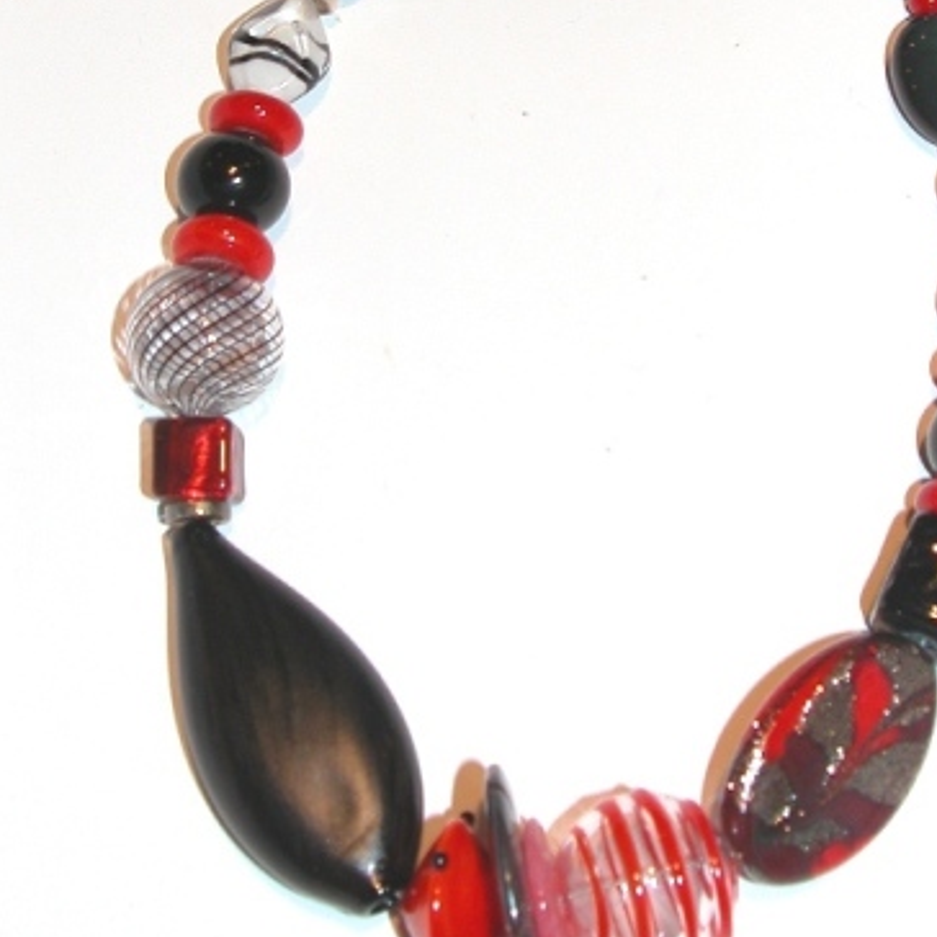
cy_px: 327
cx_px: 564
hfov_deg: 32.7
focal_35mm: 52
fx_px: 1592
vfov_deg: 32.6
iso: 100
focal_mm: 8.9
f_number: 3.5
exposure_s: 1/94
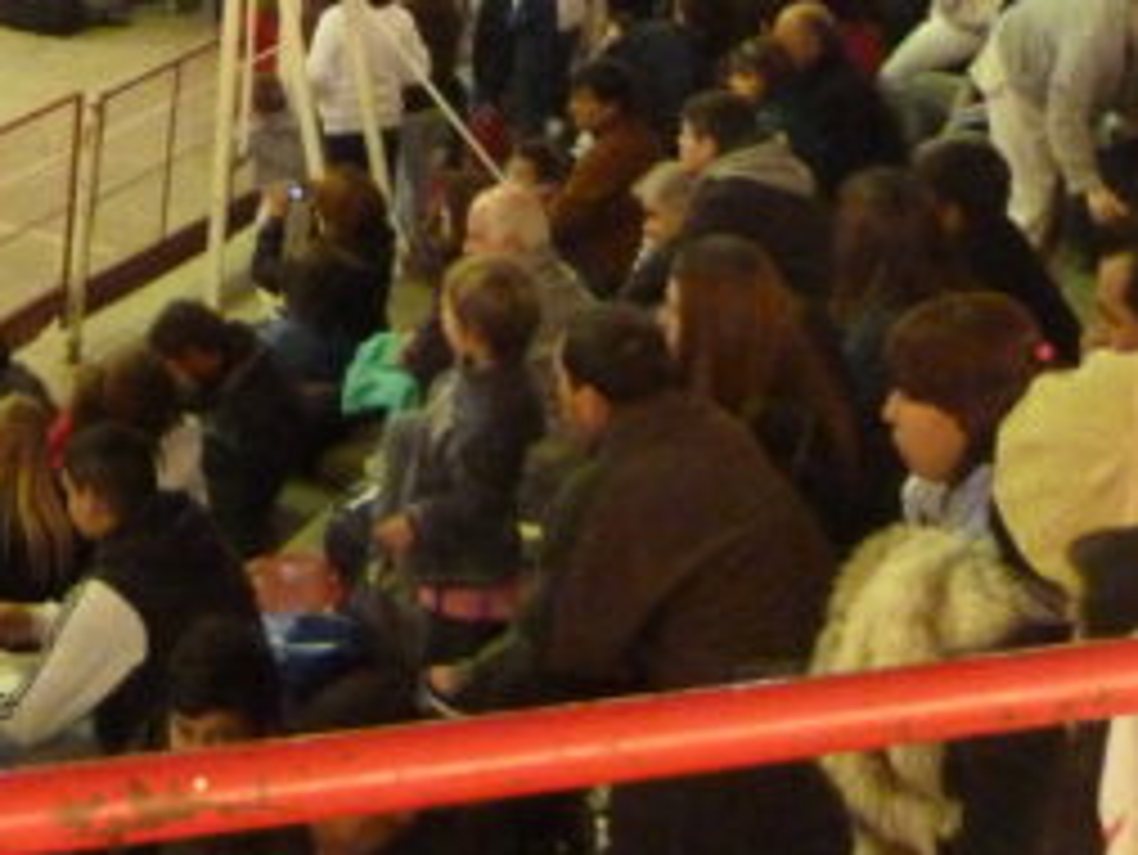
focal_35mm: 85
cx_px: 144
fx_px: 2796
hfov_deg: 22.5
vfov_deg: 15.9
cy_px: -432
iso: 800
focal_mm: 5.1
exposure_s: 1/30
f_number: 2.9
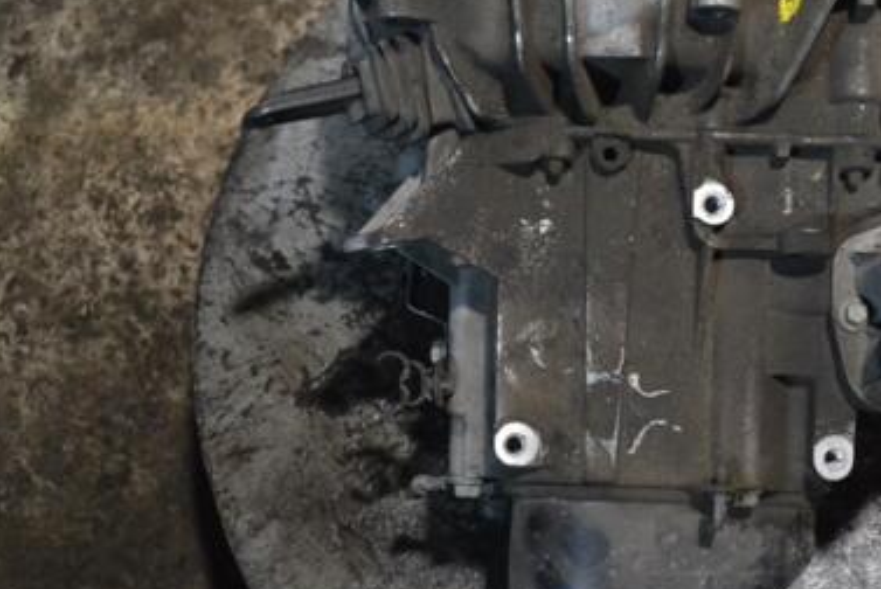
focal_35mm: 62
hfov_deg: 31.6
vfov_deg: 21.9
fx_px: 1518
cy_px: 266
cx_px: 689
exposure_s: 1/125
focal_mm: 26
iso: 3200
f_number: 5.6
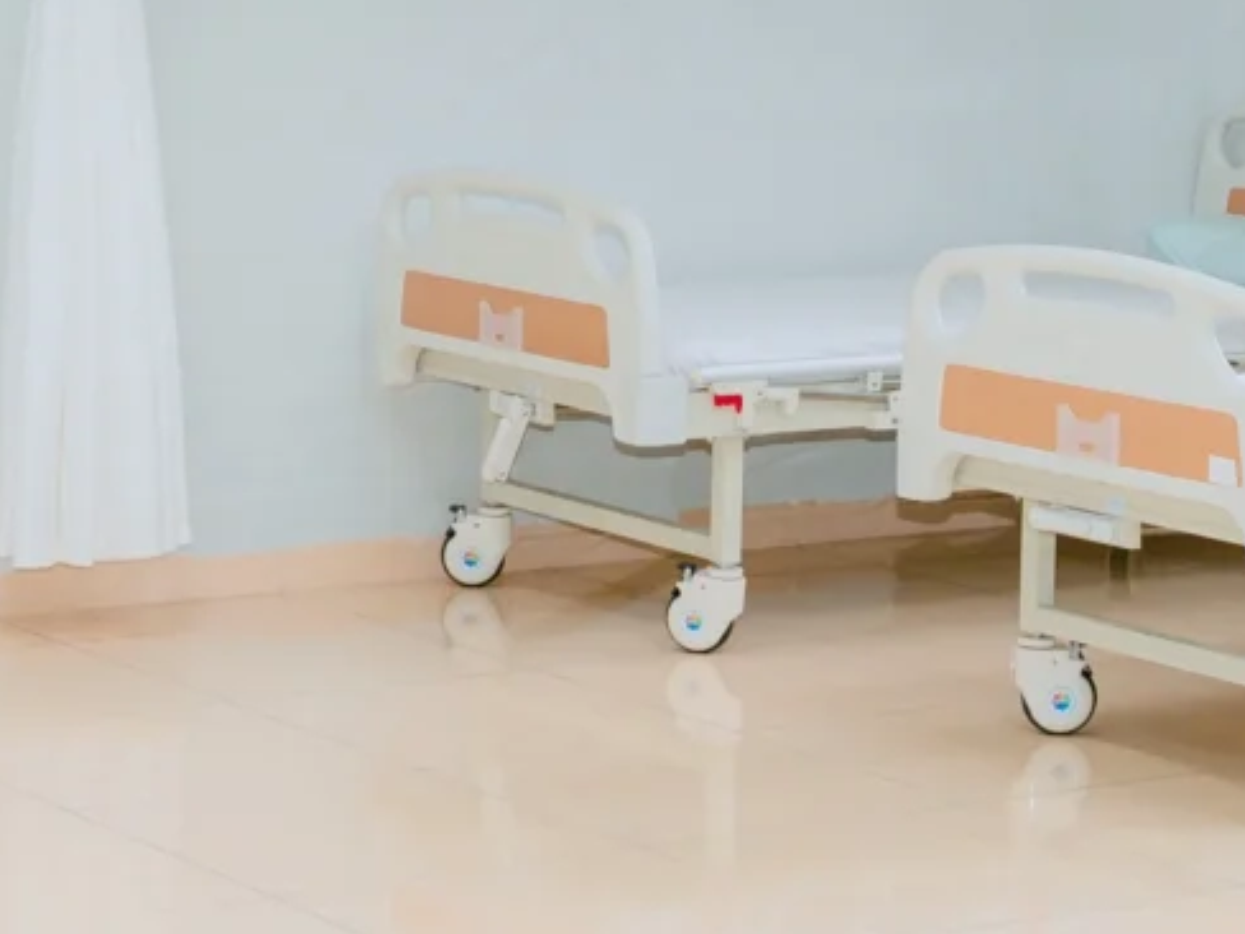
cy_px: -29
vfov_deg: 12.1
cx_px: 651
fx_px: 4352
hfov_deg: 16.3
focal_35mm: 121
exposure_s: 1/160
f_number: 3.5
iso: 800
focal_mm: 24
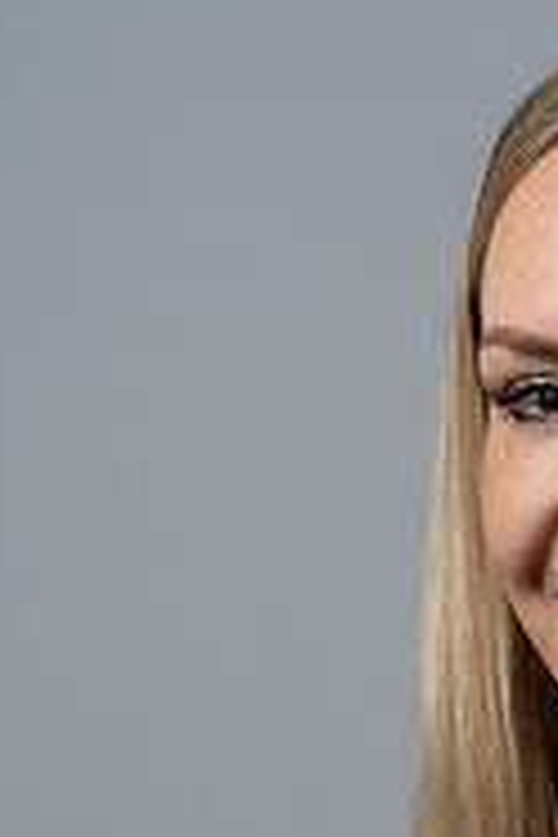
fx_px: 10136
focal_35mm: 436
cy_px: 824
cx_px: 644
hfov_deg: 3.1
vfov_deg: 4.7
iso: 160
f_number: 7.1
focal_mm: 180
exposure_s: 1/160
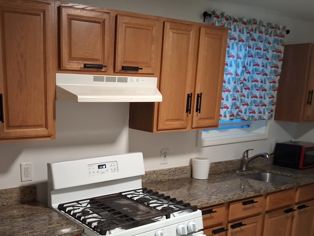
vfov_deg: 36.1
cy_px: 171
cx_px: 98
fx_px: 354
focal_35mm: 39
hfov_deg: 46.9
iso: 500
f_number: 1.8
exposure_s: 1/40
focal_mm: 3.98
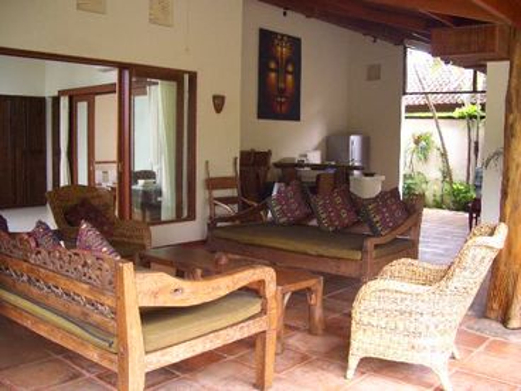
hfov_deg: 52.6
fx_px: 527
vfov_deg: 40.7
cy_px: 196
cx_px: 260
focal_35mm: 35
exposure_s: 1/40
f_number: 2.6
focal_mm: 5.8
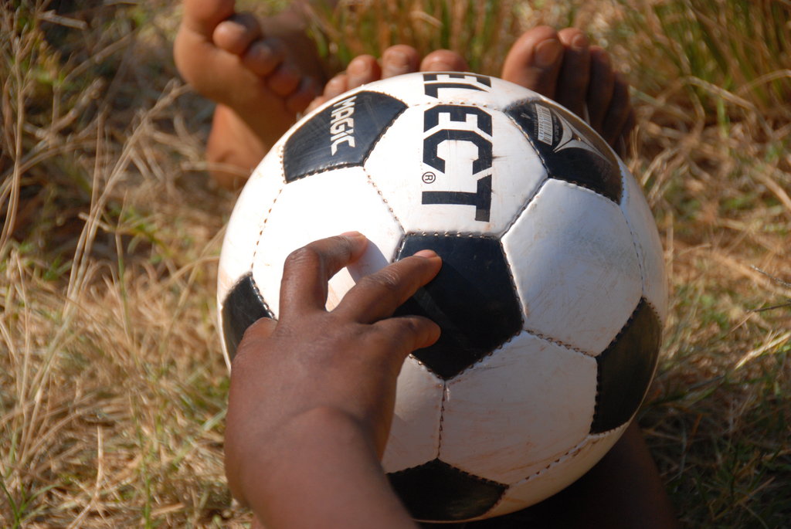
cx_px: 396
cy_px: 264
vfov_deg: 8.2
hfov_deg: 12.2
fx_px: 3695
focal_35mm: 168
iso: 400
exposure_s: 1/2000
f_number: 5.6
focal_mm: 112
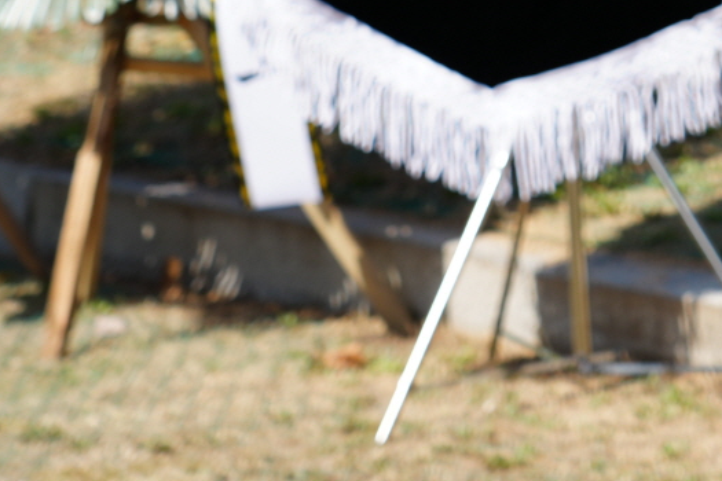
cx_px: 604
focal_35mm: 216
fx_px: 4332
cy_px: -279
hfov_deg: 9.5
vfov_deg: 6.3
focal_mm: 63
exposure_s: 1/400
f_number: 5
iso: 100
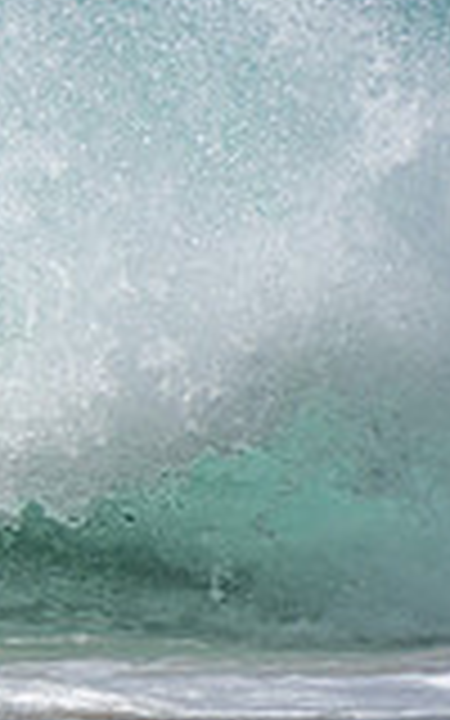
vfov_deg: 1.0
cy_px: 115
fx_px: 43385
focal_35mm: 2211
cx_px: -814
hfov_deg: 0.6
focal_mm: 400
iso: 250
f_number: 5.6
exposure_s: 1/2000
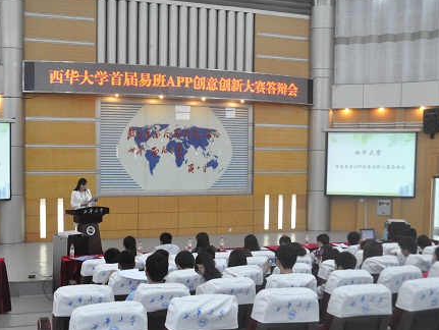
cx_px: 173
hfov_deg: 45.5
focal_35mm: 41
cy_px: 183
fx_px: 520
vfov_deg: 35.2
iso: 3200
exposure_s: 1/125
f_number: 5.6
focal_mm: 22
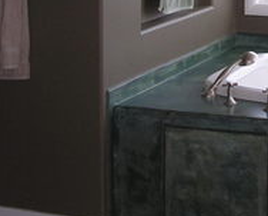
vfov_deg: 12.4
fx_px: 961
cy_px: -65
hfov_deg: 15.4
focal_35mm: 121
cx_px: 297
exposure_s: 1/350
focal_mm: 7.8
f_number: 2.8
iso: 100
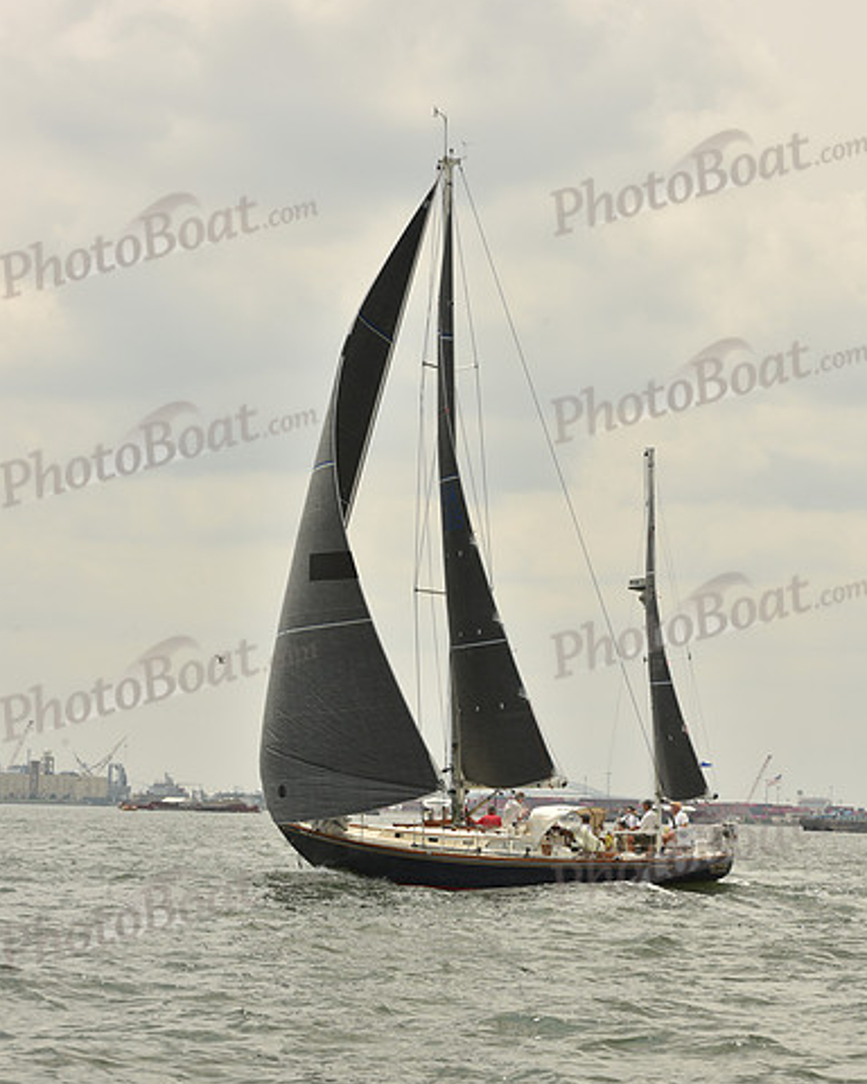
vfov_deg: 16.2
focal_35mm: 119
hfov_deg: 13.0
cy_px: 535
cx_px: 435
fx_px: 3817
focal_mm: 105
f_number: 11
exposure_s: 1/640
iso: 250
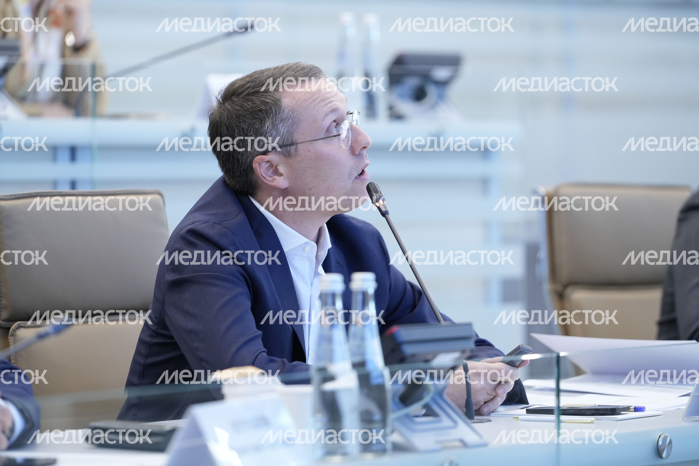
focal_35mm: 200
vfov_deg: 6.9
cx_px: 350
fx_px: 3883
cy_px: 233
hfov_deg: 10.3
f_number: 3.5
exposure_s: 1/125
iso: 2000
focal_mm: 200
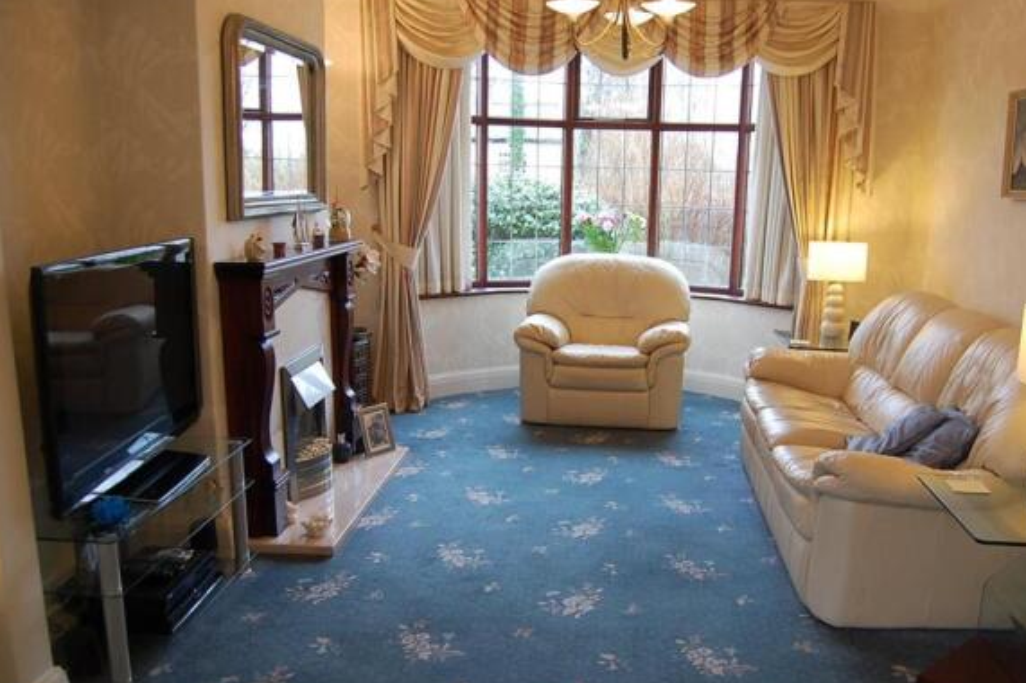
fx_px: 883
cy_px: 376
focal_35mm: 31
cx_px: 575
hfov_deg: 60.1
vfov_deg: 42.2
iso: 400
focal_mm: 18
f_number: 3.5
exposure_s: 1/50
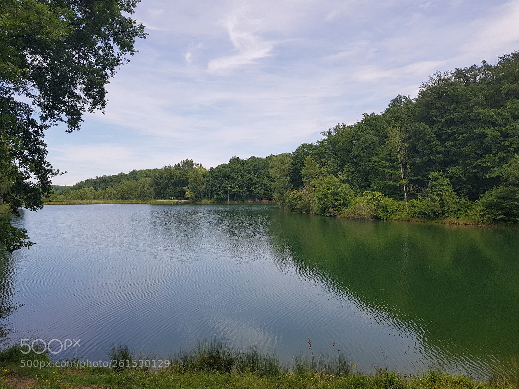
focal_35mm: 26
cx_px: 260
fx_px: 390
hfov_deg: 67.3
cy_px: 194
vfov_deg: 53.1
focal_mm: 4.2
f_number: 1.7
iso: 40
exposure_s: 1/1600
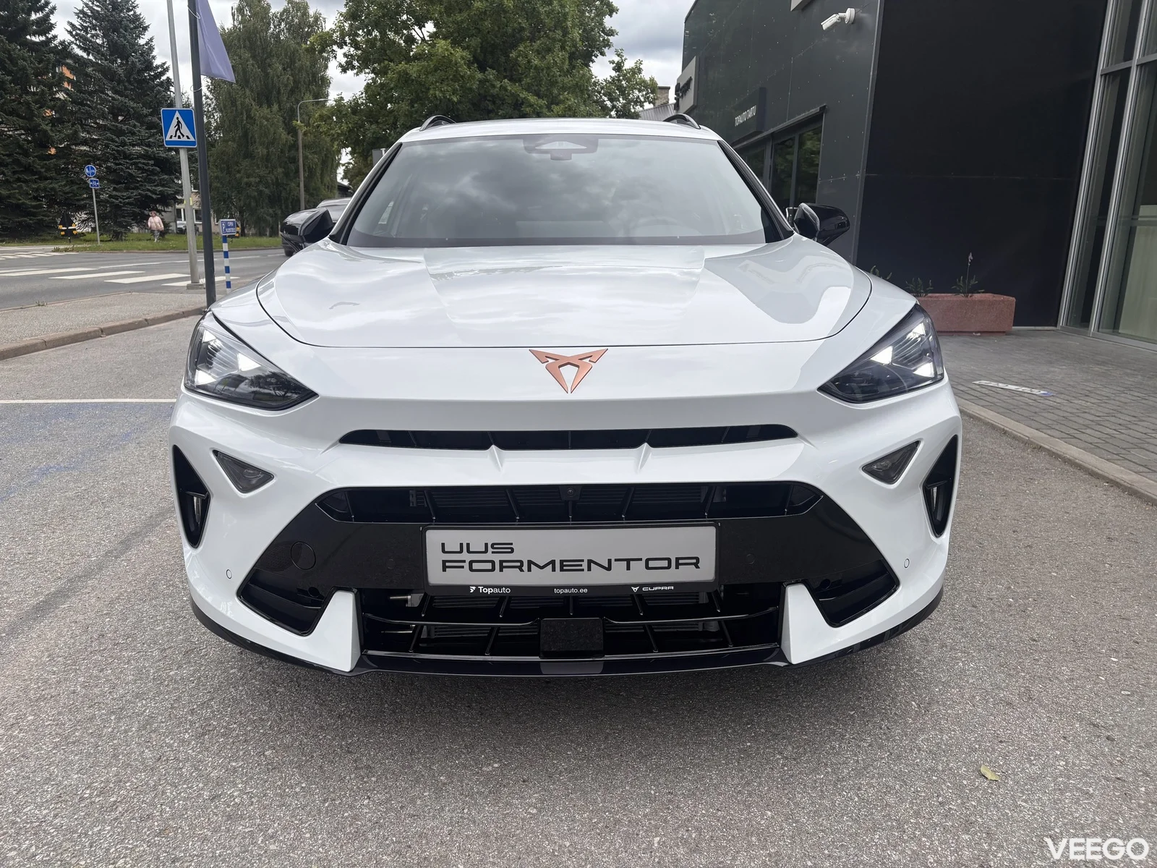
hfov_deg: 67.3
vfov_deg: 53.1
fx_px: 869
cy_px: 434
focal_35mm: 26
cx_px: 578
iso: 50
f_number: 1.6
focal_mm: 5.96
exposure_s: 1/1295
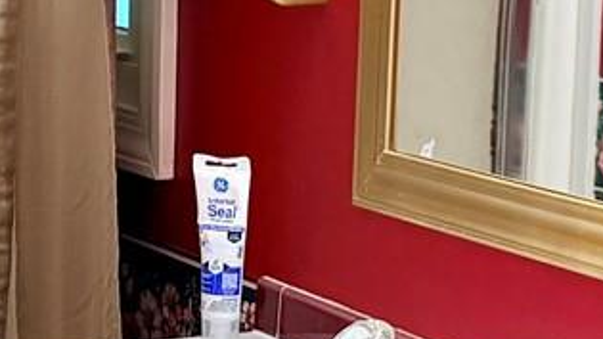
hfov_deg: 12.4
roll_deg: +0.1
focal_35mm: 170
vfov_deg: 7.1
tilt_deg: -13.8
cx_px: -77
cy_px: 364
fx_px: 2717
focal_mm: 6.76
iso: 160
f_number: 1.78
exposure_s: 1/120
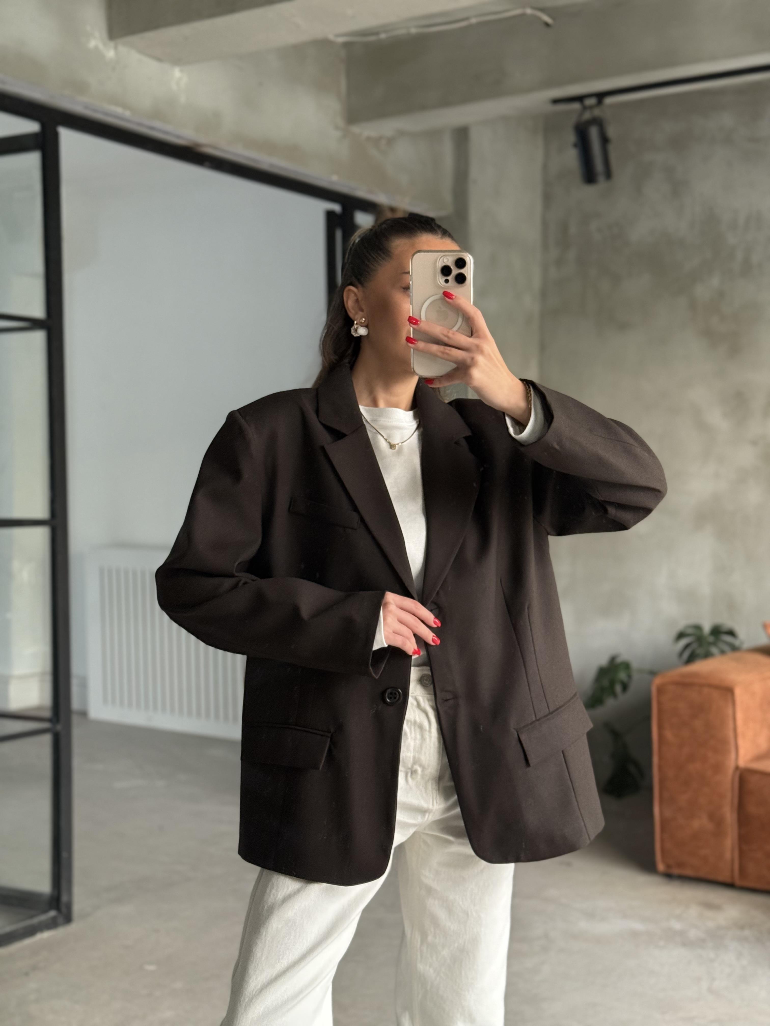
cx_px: 385
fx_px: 1424
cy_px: 513
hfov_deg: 30.3
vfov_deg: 39.7
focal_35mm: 48
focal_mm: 6.76
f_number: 1.78
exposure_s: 1/40
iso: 320
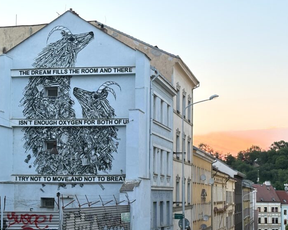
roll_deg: +0.2
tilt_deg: +4.7
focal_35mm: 74
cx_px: 145
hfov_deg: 25.7
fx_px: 631
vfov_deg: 20.7
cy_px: 147
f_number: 1.6
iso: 160
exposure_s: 1/49
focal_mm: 5.96
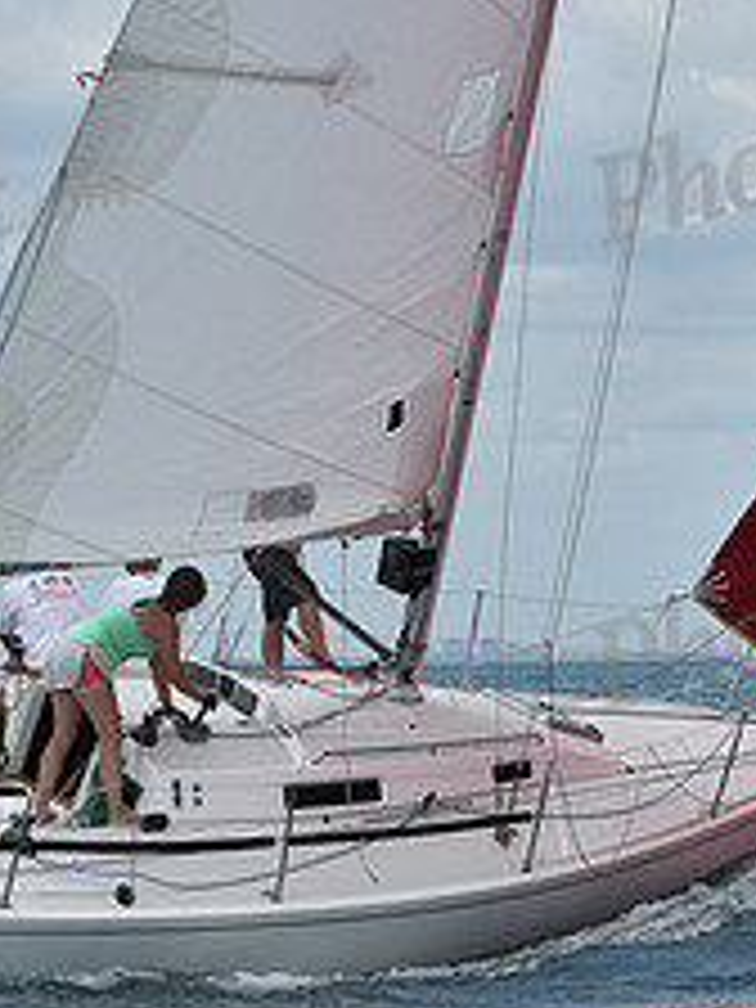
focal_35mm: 174
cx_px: 364
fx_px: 5067
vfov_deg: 11.4
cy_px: 425
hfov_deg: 8.5
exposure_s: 1/1250
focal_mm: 70
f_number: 8
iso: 250
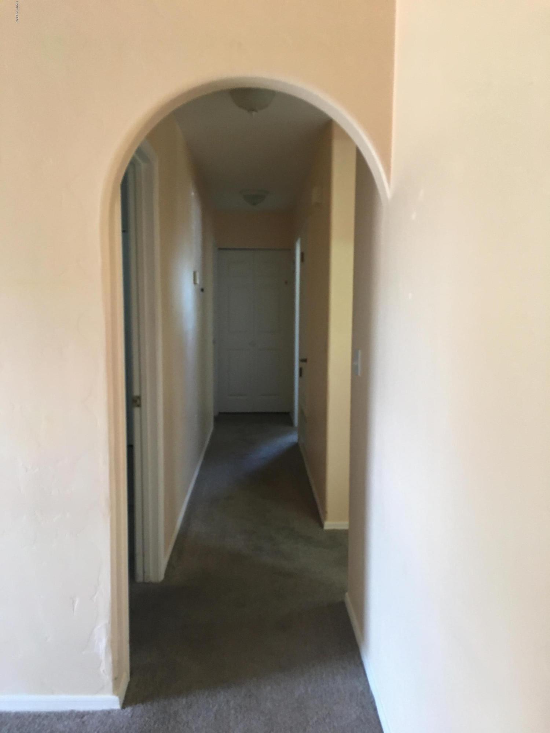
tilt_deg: -2.2
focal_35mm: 29
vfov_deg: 61.7
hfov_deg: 48.2
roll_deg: +1.3
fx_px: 614
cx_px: 275
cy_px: 366
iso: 80
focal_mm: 4.15
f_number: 2.2
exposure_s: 1/15
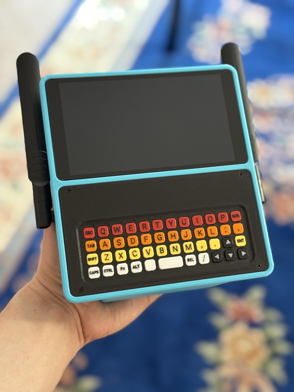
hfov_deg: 30.3
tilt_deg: -57.1
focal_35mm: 48
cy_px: 196
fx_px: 544
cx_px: 147
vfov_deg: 39.7
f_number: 1.78
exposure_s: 1/37
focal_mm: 6.76
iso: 500
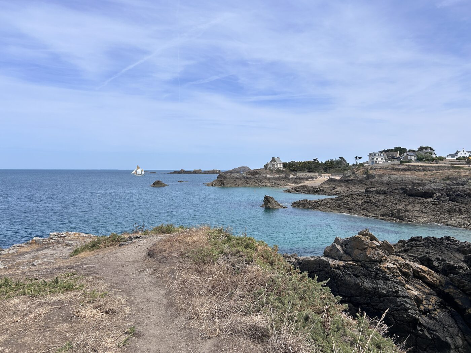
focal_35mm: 26
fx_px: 354
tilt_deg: -1.1
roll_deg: -0.2
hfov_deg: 67.3
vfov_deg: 53.1
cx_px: 236
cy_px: 176
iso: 50
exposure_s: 1/6211
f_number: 1.5
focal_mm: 5.7
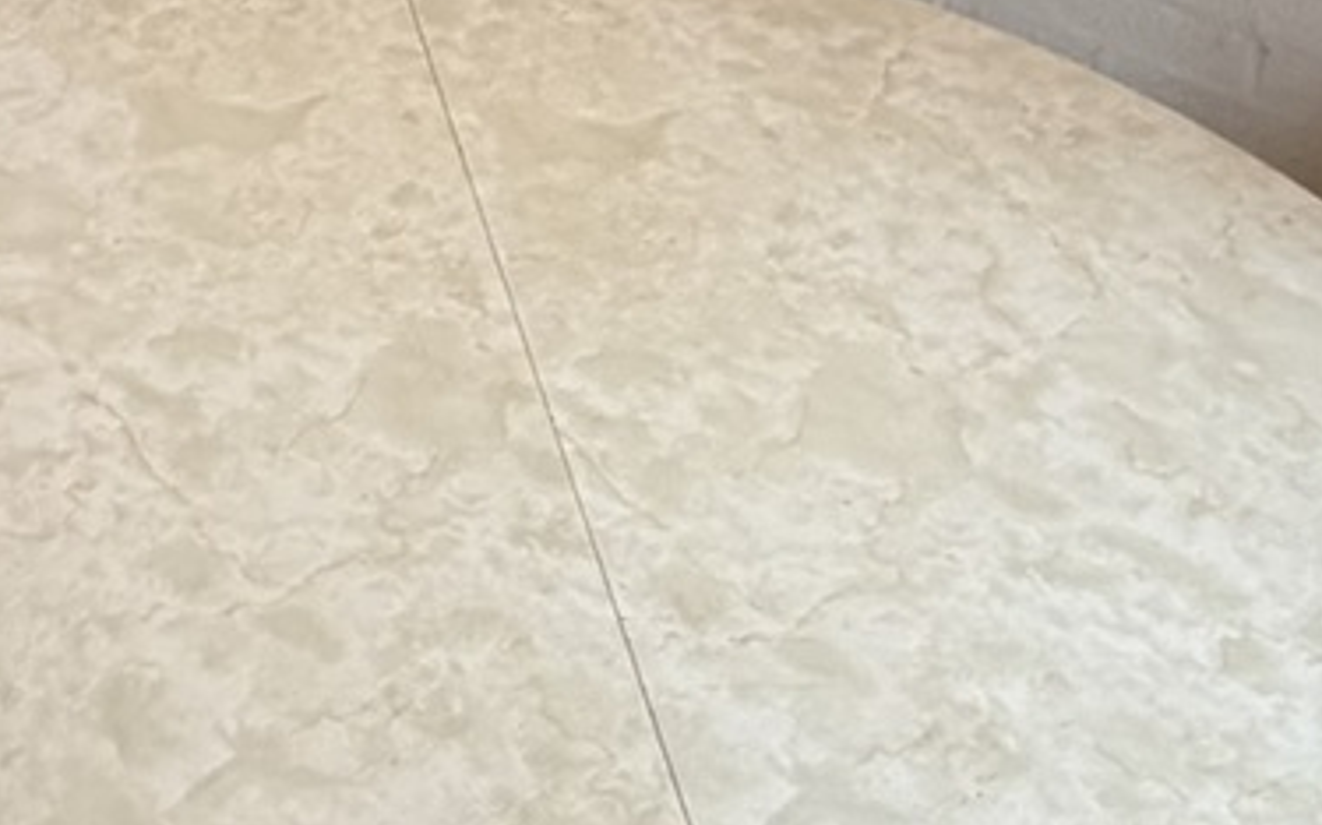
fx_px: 2053
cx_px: -46
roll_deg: -2.2
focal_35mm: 57
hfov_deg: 32.4
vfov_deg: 20.0
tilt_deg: -17.0
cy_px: -367
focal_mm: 2.22
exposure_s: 1/60
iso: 200
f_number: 2.2
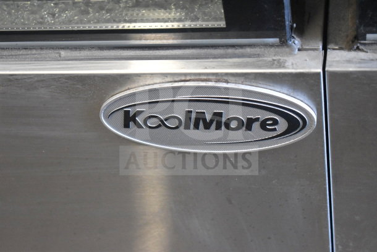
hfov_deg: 24.6
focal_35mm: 82
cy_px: 126
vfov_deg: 16.6
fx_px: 864
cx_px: 188
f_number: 5.6
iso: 7200
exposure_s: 1/100
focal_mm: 55
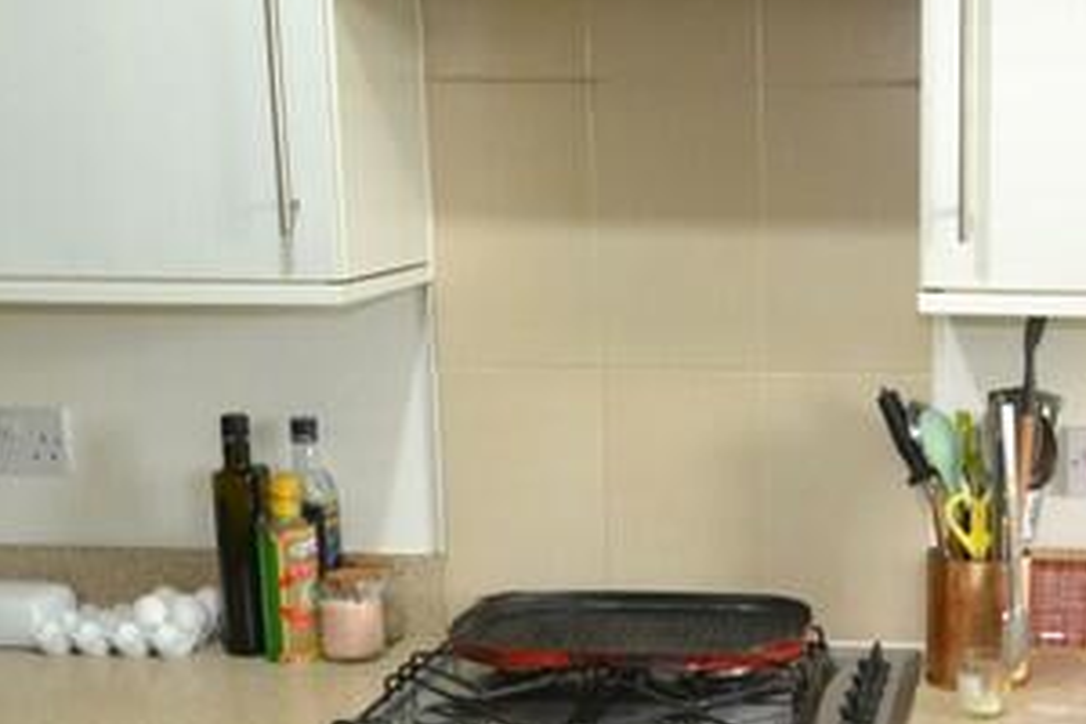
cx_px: 1032
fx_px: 1775
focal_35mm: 59
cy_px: 538
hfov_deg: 31.9
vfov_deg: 22.8
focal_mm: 11.5
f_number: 3.5
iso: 1250
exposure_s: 1/60
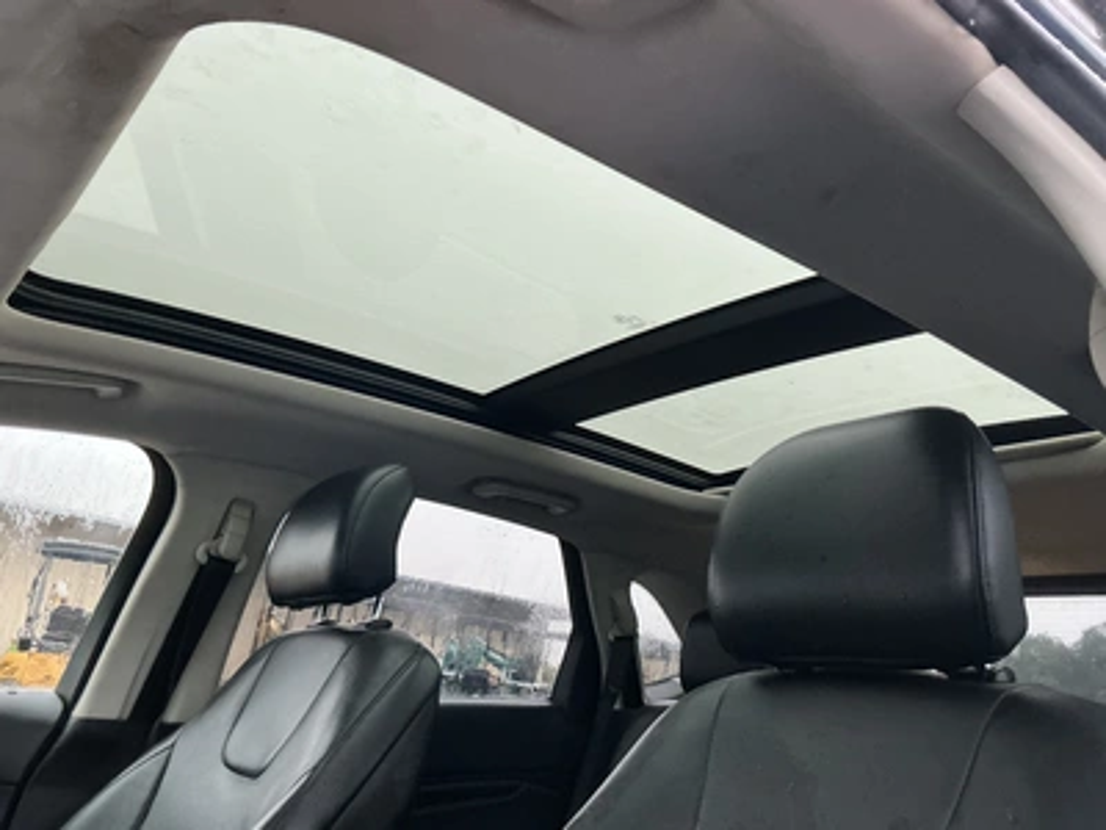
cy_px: 415
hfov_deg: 63.4
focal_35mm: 28
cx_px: 553
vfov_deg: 49.7
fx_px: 895
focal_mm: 3
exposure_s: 1/60
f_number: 1.8
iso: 160
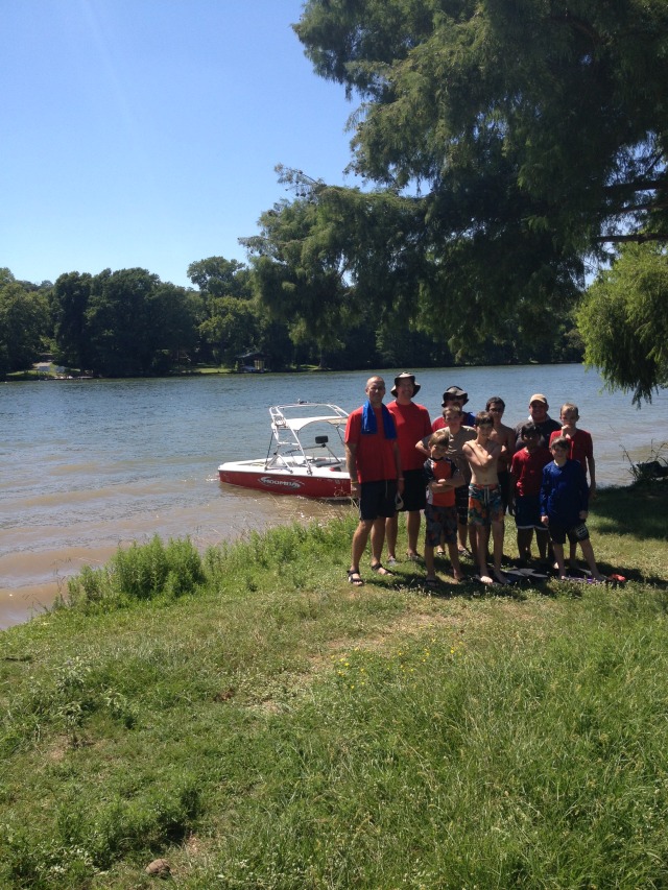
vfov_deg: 52.6
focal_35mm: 35
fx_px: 900
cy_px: 445
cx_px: 334
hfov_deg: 40.7
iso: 50
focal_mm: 4.28
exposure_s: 1/1255
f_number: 2.4
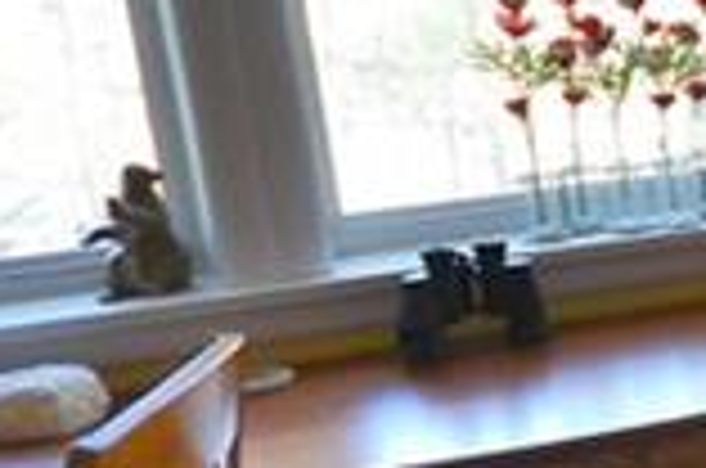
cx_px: 1929
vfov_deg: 13.9
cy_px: 202
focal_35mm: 98
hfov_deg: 12.6
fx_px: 1918
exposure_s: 1/60
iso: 400
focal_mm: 10
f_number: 4
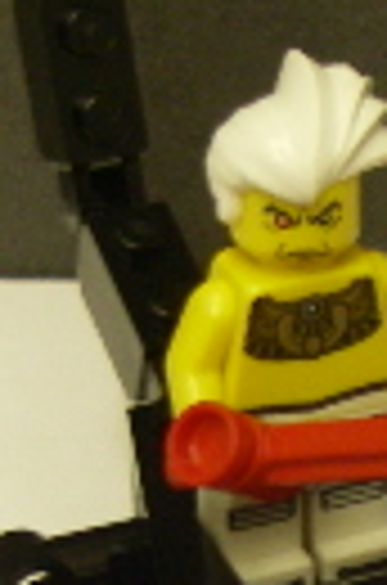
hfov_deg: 7.0
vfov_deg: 10.5
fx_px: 3161
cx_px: 459
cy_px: 576
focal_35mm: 195
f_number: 3.3
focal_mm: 6.3
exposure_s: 1/4
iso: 160
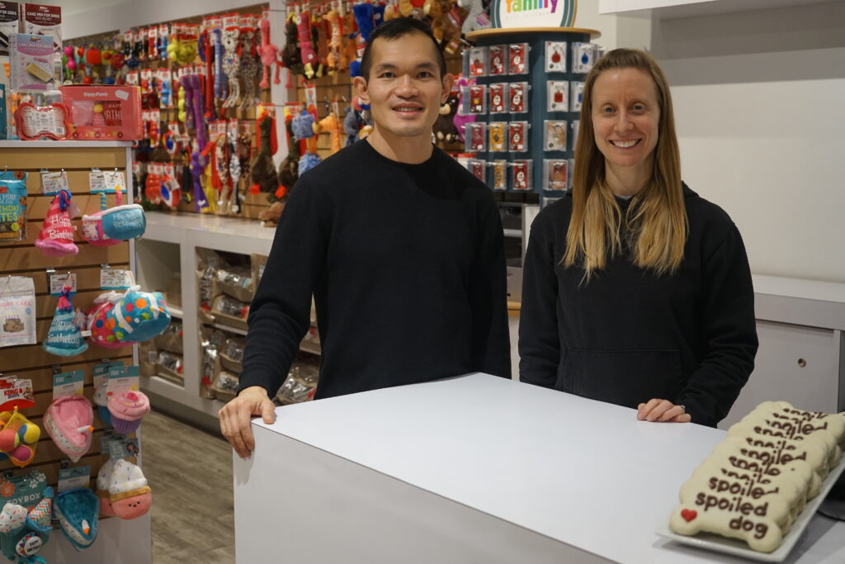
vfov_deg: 29.9
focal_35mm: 45
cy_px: 282
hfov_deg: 43.6
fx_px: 1056
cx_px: 422
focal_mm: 45
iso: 1250
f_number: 4.5
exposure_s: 1/160
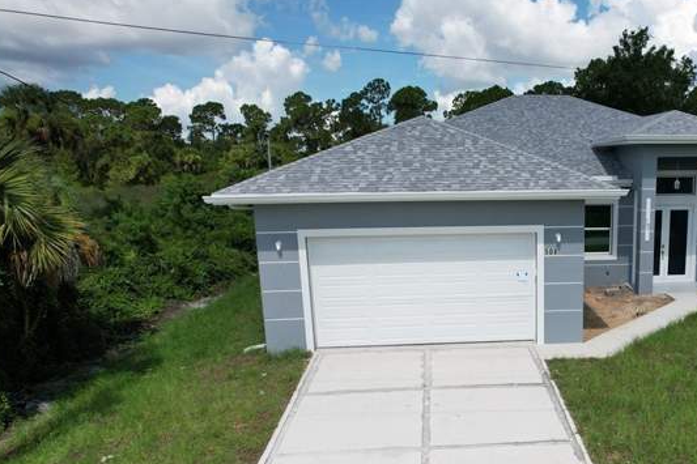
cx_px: 507
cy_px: 321
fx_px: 639
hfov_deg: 55.0
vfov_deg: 39.3
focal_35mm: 33
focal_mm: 8.38
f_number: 2.8
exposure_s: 1/2500
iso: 110
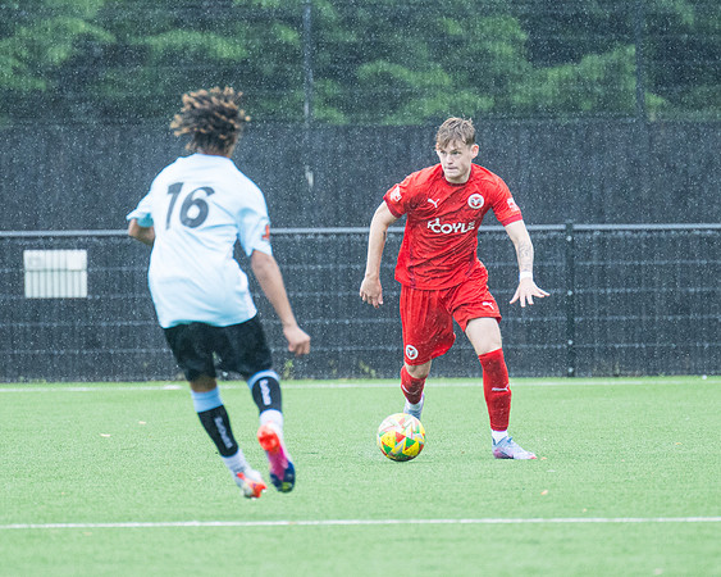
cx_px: 340
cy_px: 172
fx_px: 14355
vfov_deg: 2.3
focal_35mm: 673
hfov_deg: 2.9
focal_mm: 280
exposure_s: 1/1000
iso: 1000
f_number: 4
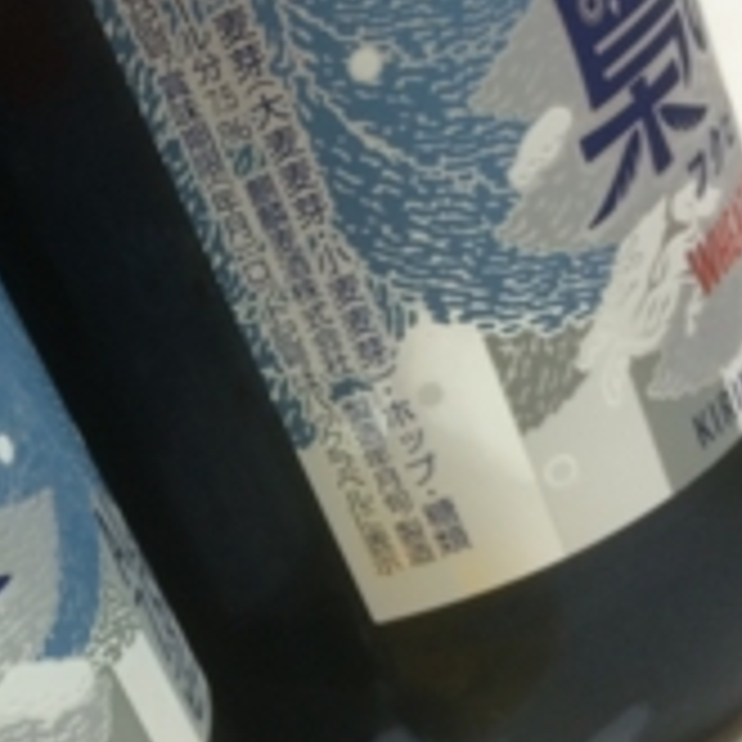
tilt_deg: -22.5
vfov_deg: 24.4
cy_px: 553
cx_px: 31
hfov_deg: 23.8
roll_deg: +29.3
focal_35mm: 70
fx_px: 1698
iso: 125
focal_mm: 4.15
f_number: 2.2
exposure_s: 1/33
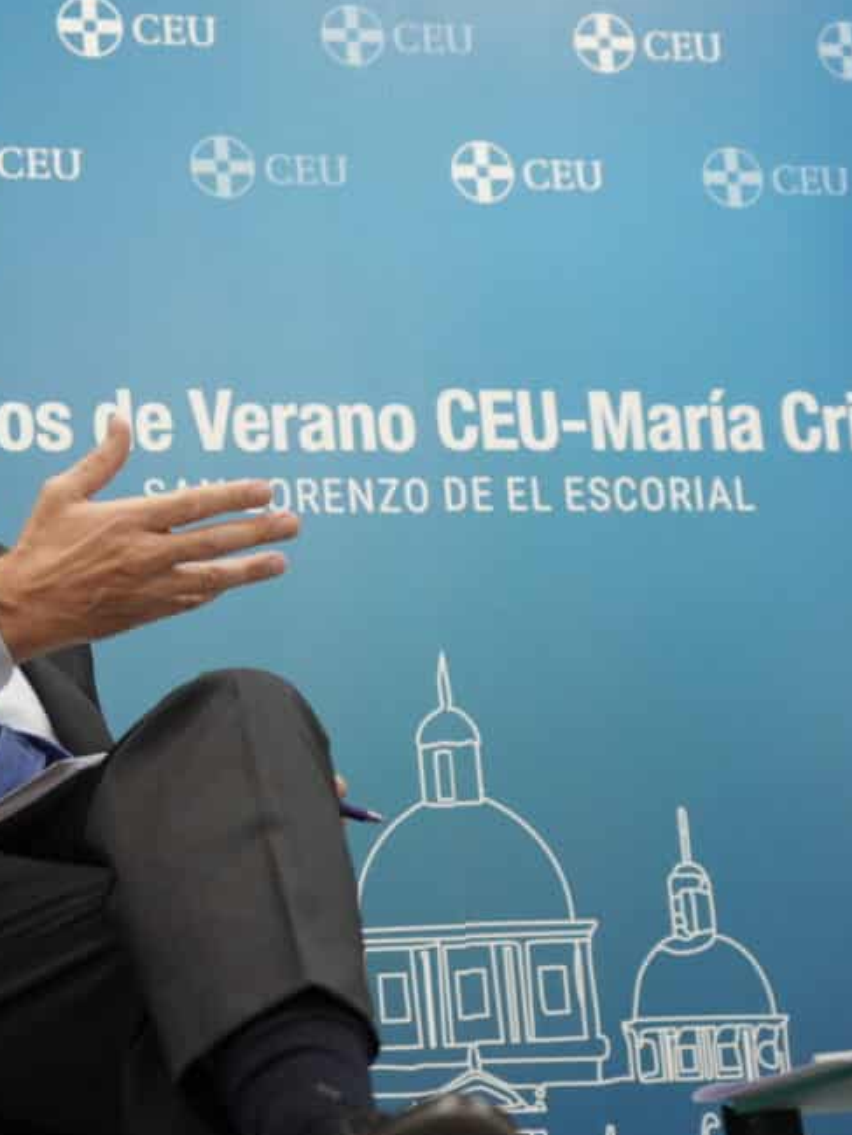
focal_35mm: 94
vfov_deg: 20.9
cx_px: 227
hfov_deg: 15.7
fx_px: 3084
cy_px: 555
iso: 3200
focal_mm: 62
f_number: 4.5
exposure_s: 1/100
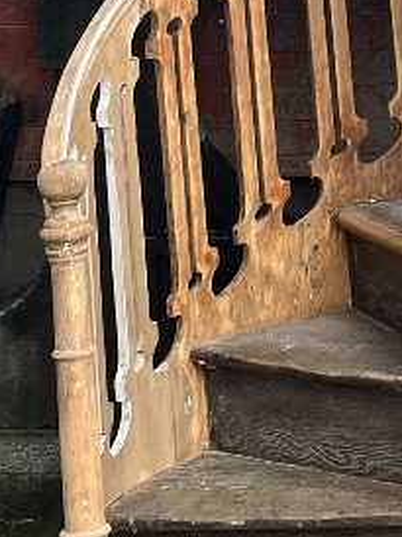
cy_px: -247
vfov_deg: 16.0
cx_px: 377
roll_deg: +2.7
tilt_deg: -0.5
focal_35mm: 114
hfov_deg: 12.8
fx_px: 1768
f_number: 1.6
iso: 50
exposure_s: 1/121
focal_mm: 5.1
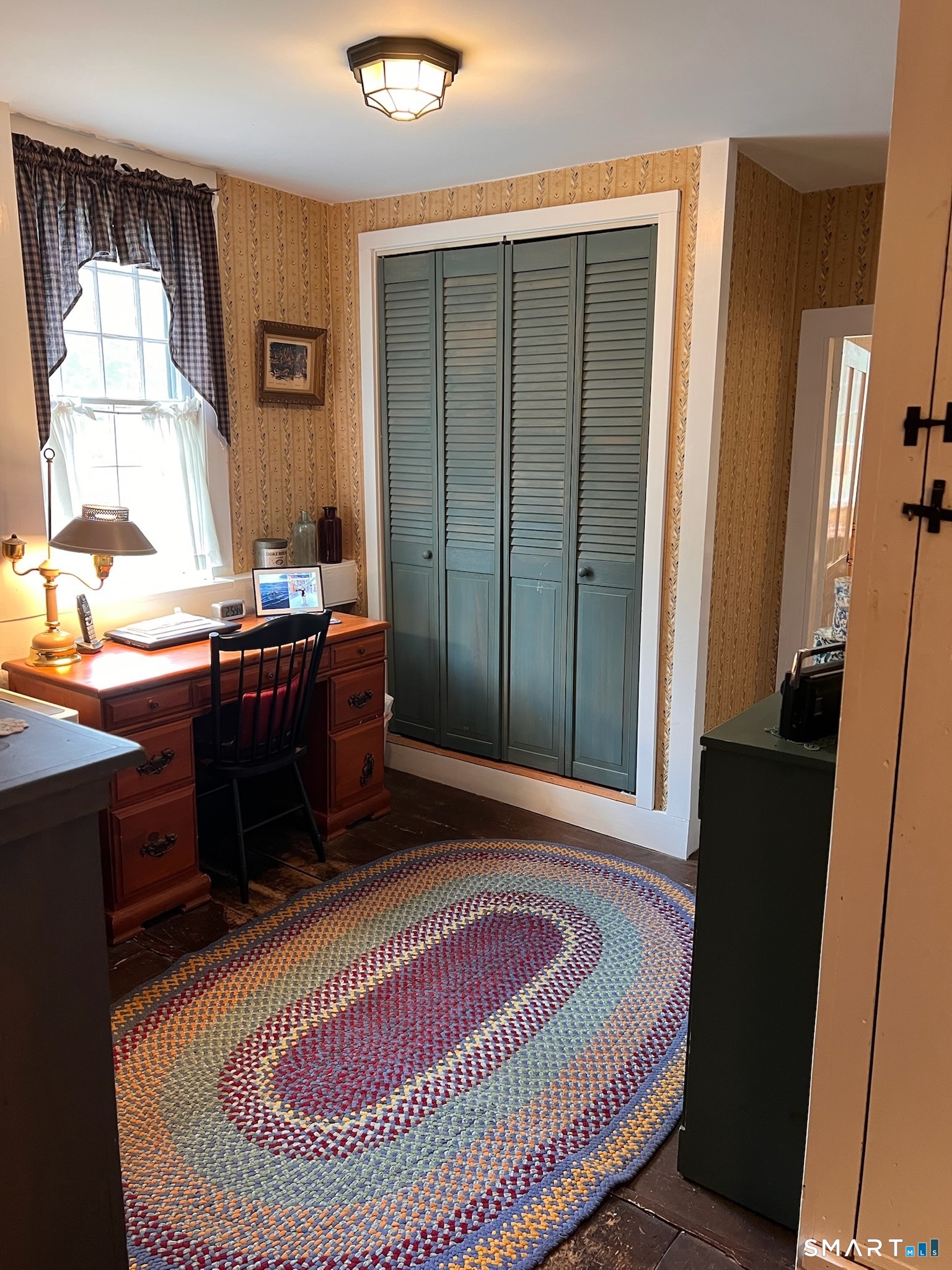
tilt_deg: -10.9
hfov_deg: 53.1
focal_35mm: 26
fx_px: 953
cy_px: 635
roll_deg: -1.1
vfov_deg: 67.3
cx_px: 476
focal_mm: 5.7
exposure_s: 1/60
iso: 250
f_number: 1.5
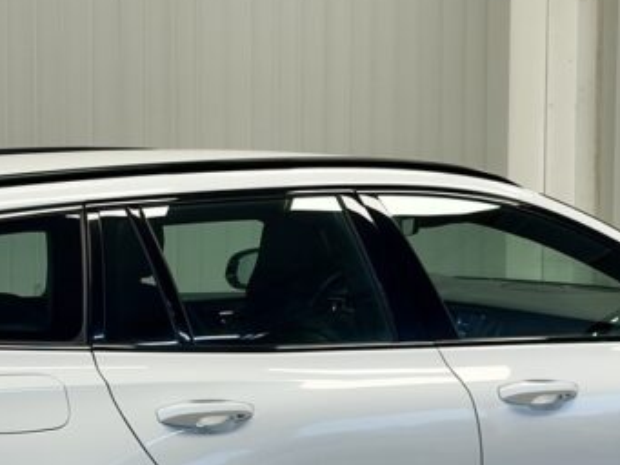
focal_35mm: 144
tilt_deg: -5.6
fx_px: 2580
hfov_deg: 13.7
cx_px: 225
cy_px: 351
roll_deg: +0.1
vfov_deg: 10.3
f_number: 1.78
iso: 50
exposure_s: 1/121
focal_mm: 6.76
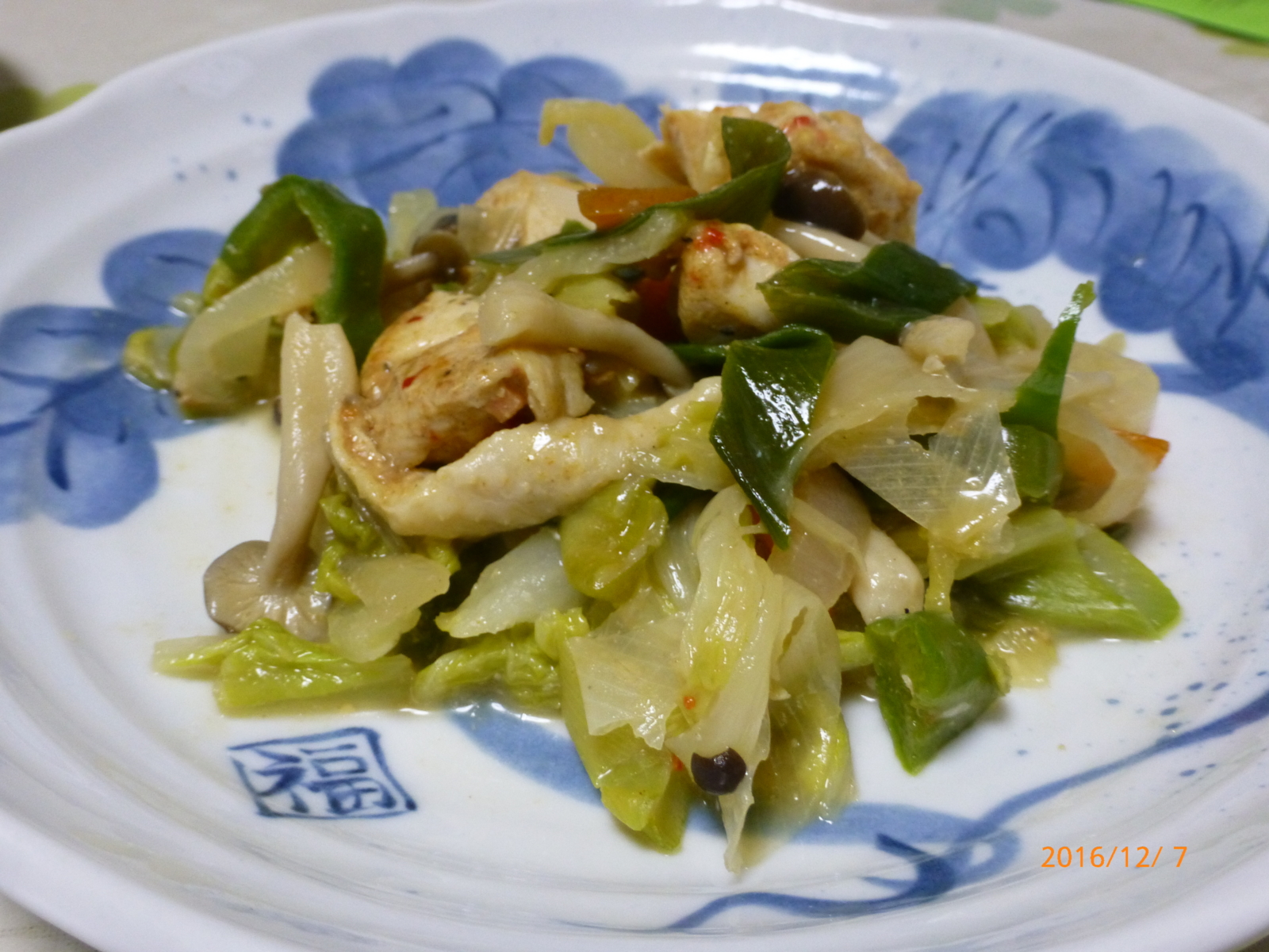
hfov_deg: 54.0
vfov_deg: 41.8
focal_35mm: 34
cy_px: 476
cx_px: 634
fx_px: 1246
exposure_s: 1/13
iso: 400
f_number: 3.7
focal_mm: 6.1
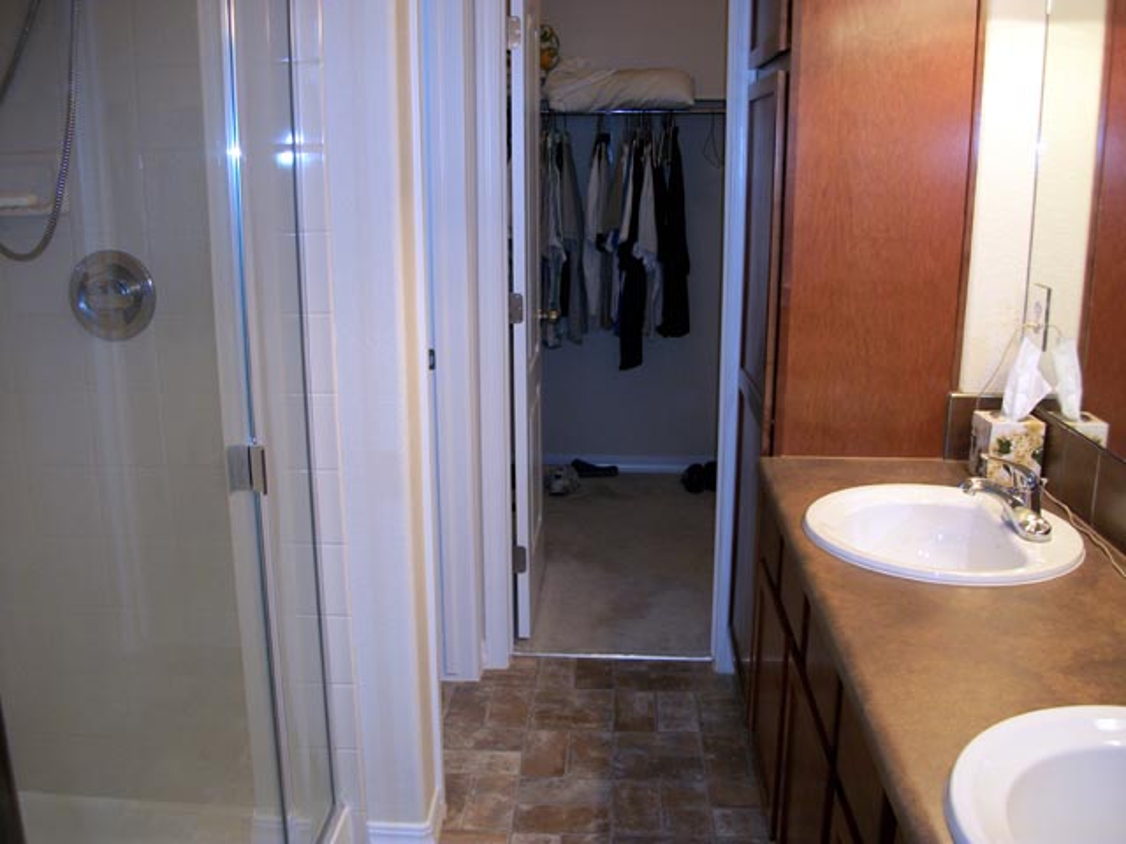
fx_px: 1041
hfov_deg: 56.8
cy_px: 422
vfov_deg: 44.2
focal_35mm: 32
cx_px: 563
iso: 80
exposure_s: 1/30
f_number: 2.9
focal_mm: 5.7
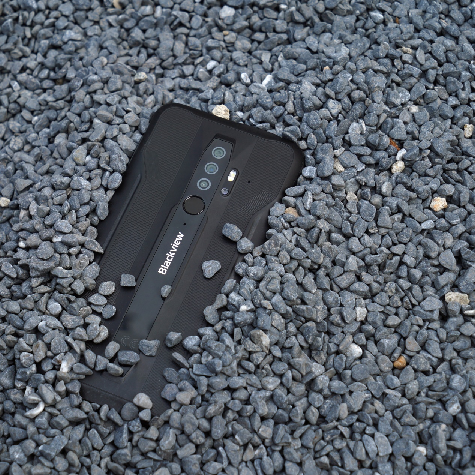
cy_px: 239
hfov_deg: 20.4
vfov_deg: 20.4
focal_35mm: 85
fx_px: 1320
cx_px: 186
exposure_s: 1/125
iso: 100
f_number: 9
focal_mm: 66
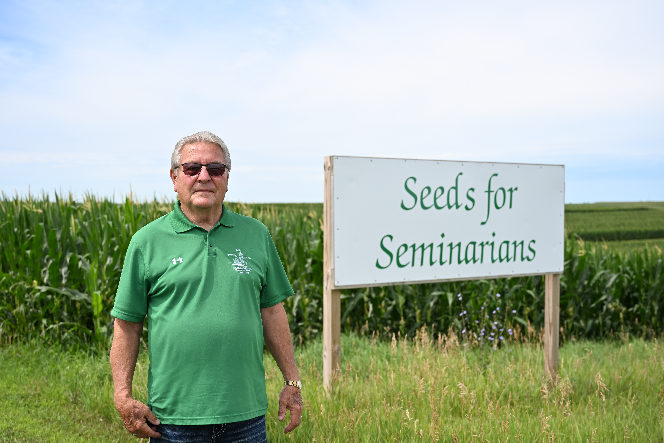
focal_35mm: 44
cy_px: 222
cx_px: 332
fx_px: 811
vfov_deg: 30.5
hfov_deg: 44.5
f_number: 4
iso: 200
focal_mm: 44
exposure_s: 1/1600
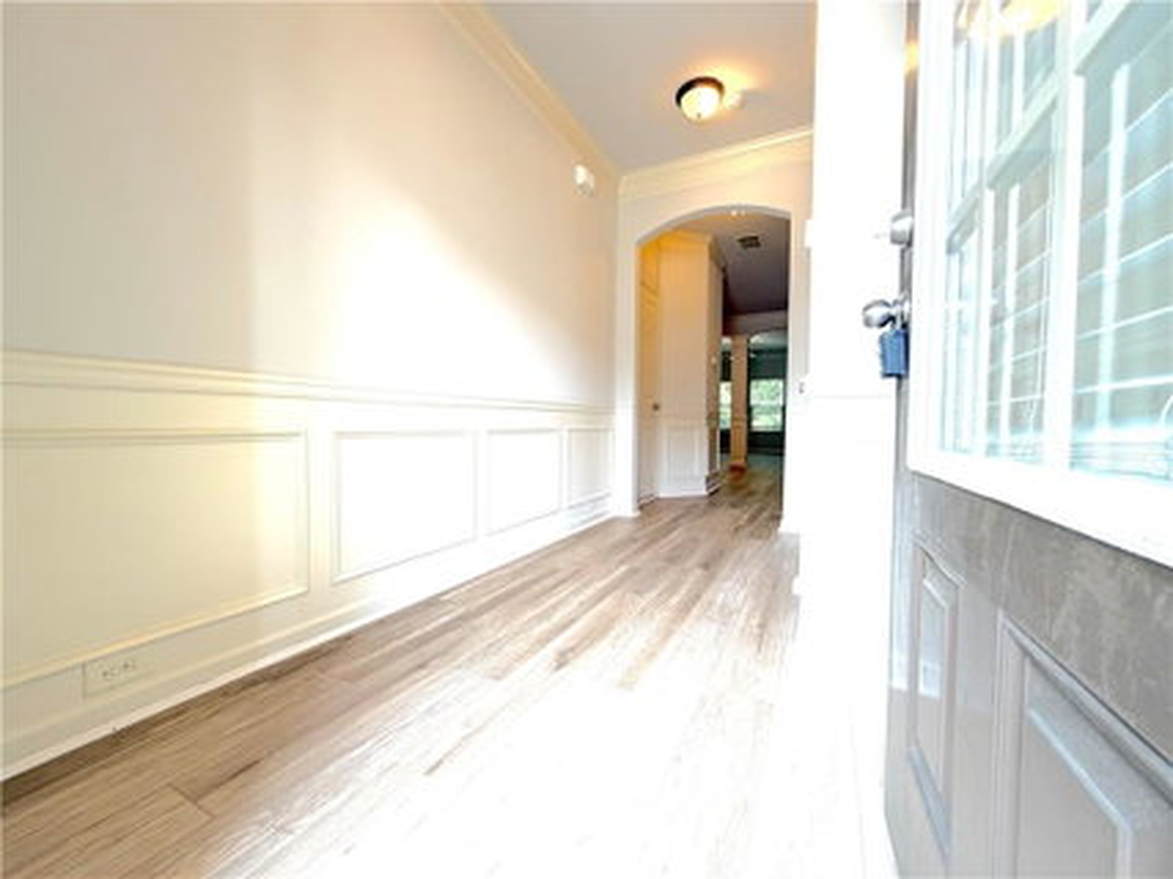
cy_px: 440
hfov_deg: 102.1
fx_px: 474
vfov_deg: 85.6
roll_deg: +0.7
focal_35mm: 14
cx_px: 586
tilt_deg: -1.9
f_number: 2.2
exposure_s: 1/120
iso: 250
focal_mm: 2.22
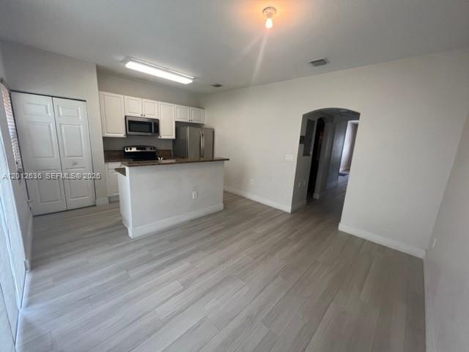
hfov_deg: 106.2
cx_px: 234
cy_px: 176
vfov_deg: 89.9
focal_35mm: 13
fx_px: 176
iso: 200
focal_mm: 1.57
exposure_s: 1/120
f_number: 1.8
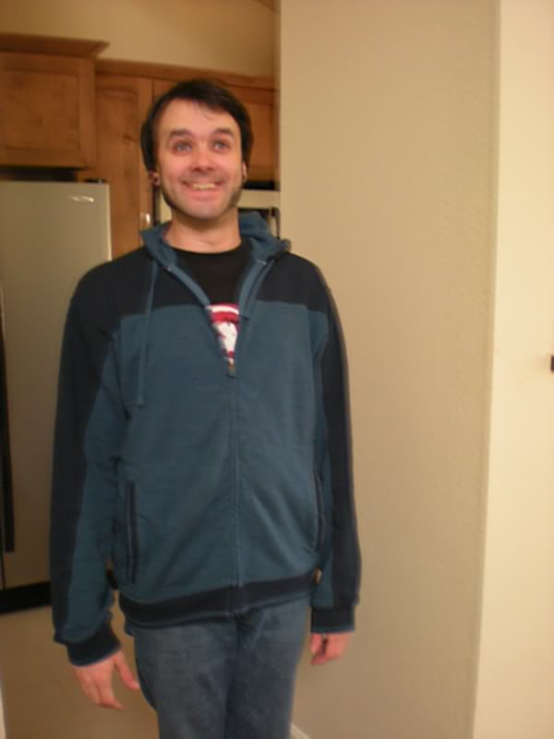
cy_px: 370
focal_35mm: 38
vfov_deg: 49.0
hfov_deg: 37.7
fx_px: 811
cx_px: 277
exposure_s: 1/9
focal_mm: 6.3
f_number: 3.1
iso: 200
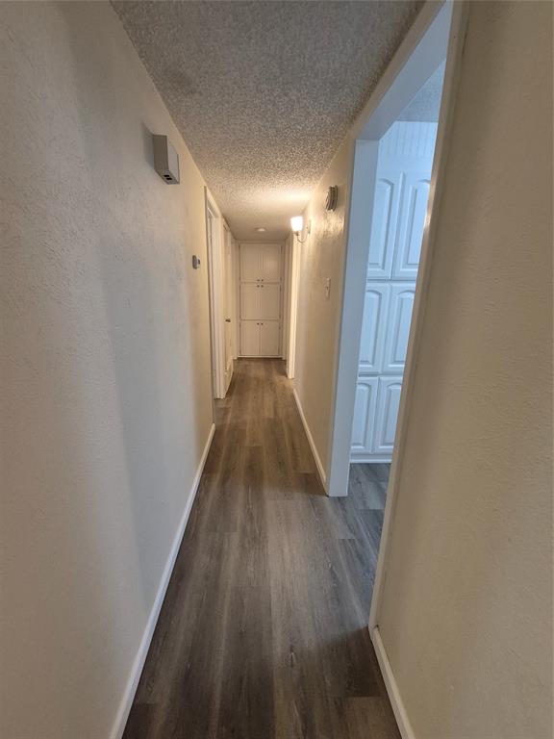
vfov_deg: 106.2
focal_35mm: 13
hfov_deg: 89.9
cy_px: 370
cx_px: 277
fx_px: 277
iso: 400
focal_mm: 1.74
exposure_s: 1/60
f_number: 2.2
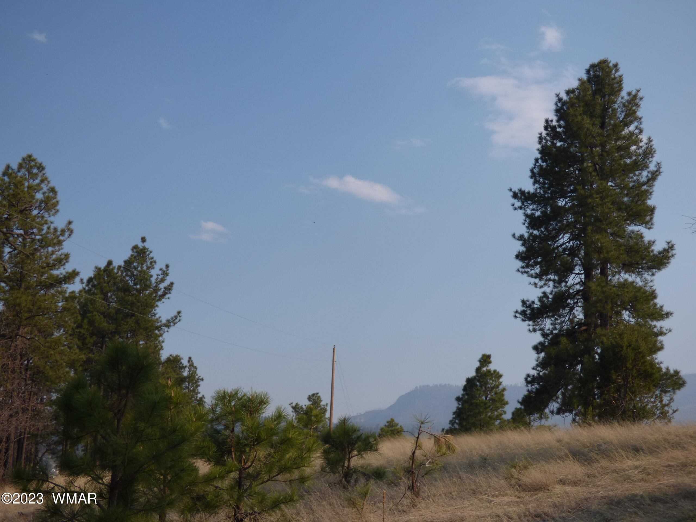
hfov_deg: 34.9
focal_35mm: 55
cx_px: 348
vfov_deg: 26.6
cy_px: 261
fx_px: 1106
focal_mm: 9.92
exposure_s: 1/1000
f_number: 4
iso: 100
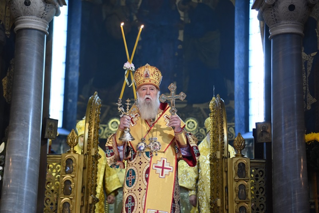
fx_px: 550
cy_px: 106
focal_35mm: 62
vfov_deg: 21.9
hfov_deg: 32.4
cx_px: 160
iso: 3200
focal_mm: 62
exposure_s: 1/160
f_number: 3.2
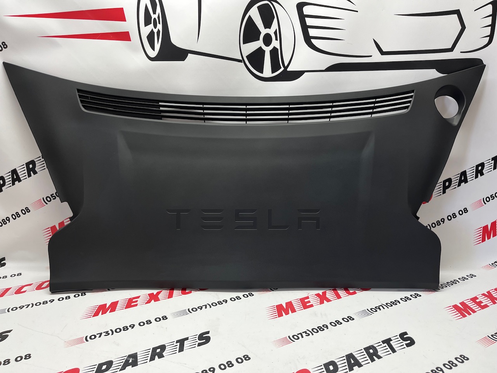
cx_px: 248
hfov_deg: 67.3
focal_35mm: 26
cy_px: 186
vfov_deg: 53.1
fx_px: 373
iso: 64
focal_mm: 5.1
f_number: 1.6
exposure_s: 1/100
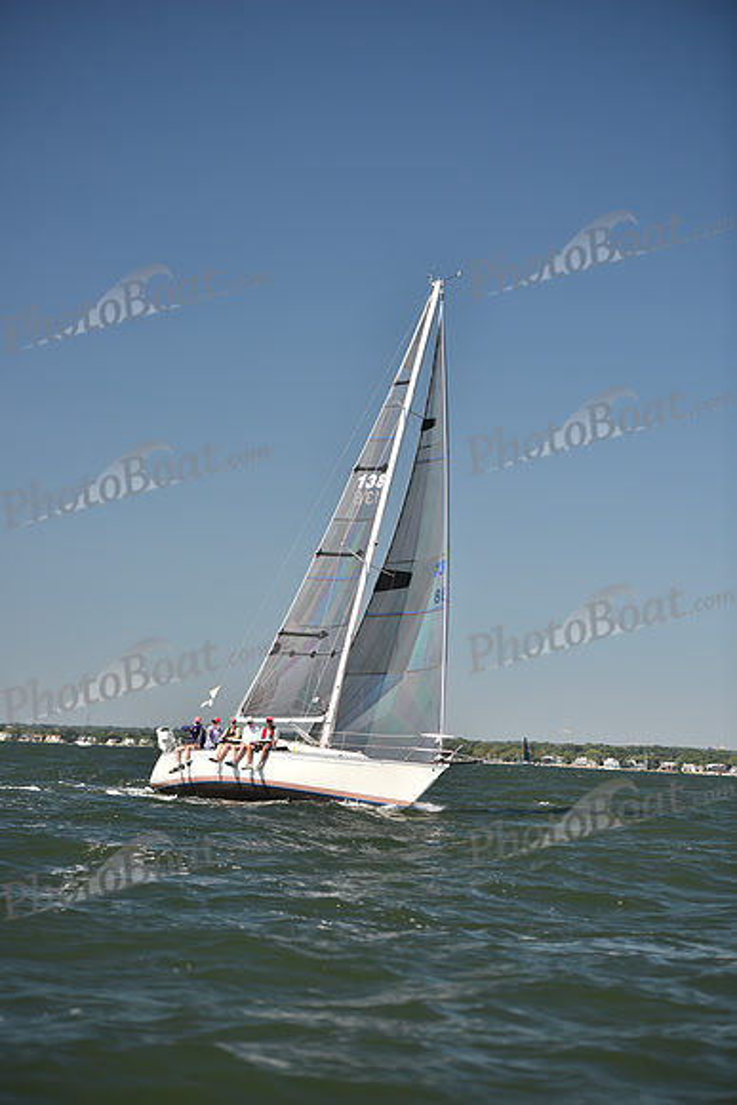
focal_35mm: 95
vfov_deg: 21.5
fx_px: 2915
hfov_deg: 14.4
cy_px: 552
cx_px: 368
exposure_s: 1/1250
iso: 250
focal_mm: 95
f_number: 3.2
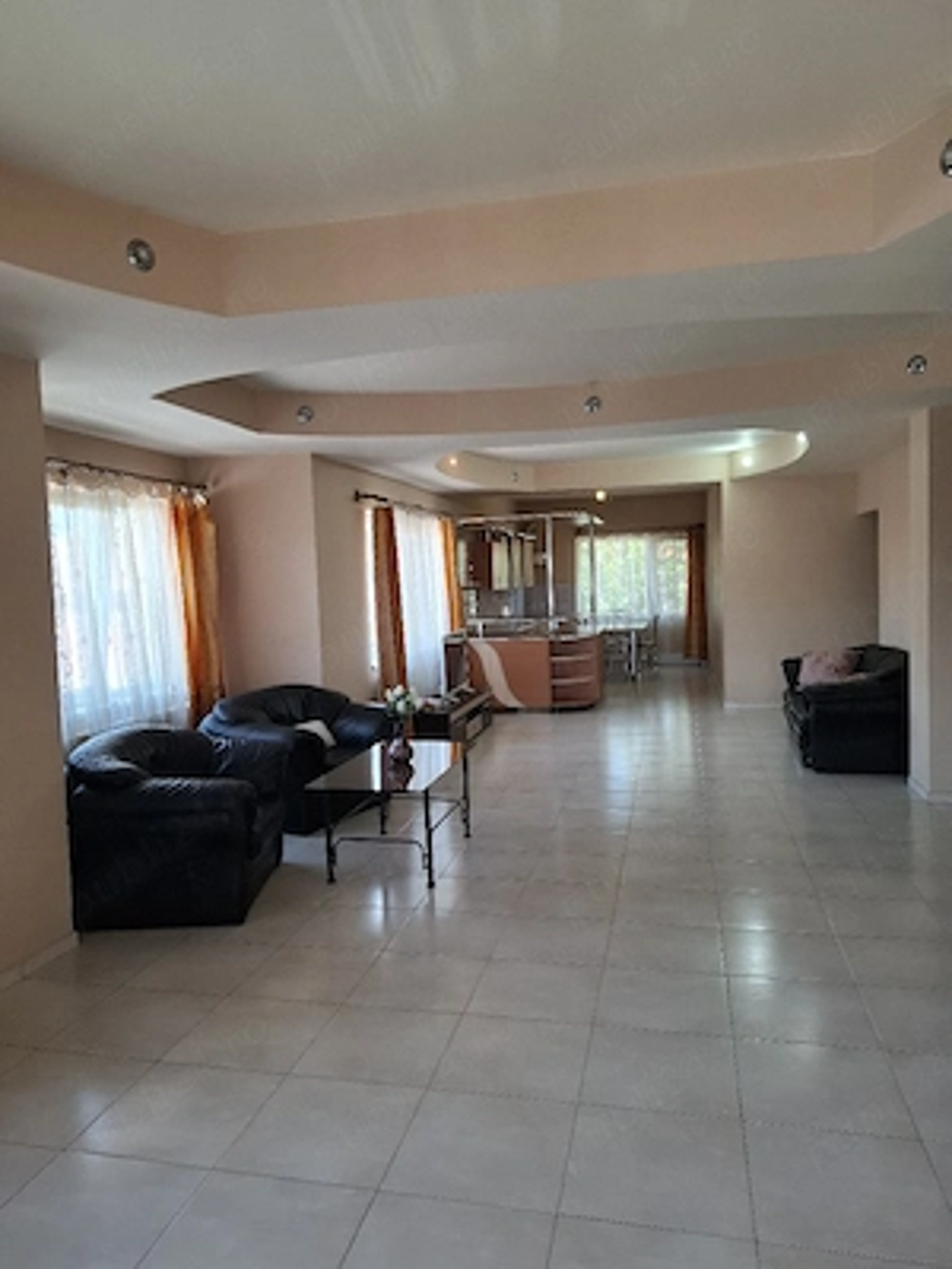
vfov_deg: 73.9
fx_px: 843
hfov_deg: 58.9
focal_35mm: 23
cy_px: 634
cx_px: 476
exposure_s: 1/100
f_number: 1.8
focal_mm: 5.54
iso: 100
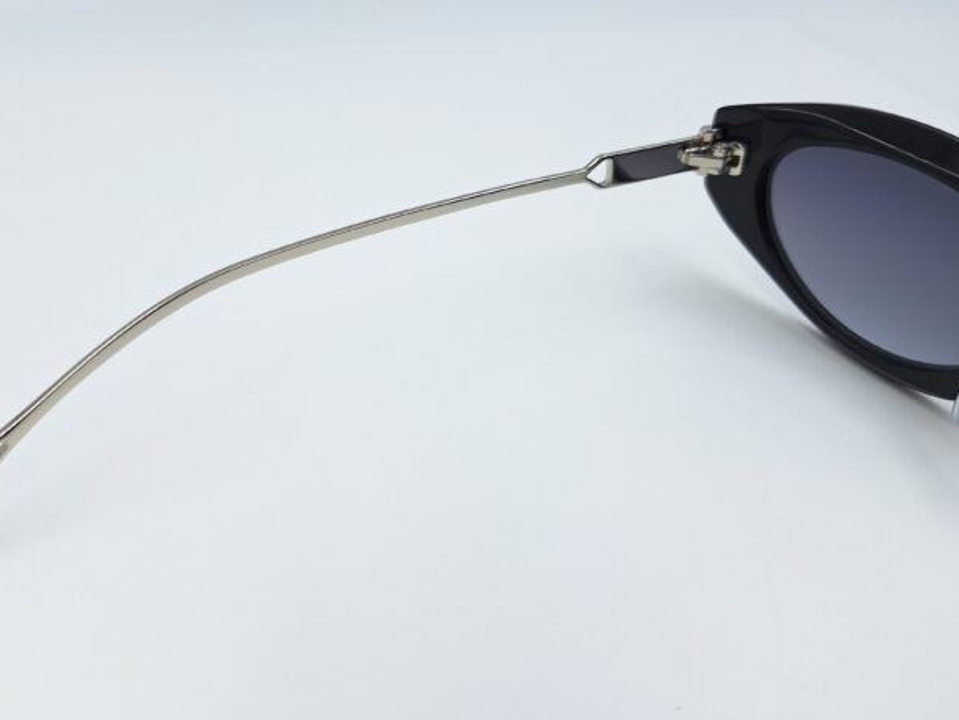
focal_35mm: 29
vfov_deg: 48.1
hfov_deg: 61.5
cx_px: 422
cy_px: 302
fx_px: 804
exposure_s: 1/178
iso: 40
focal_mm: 5.54
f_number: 1.8
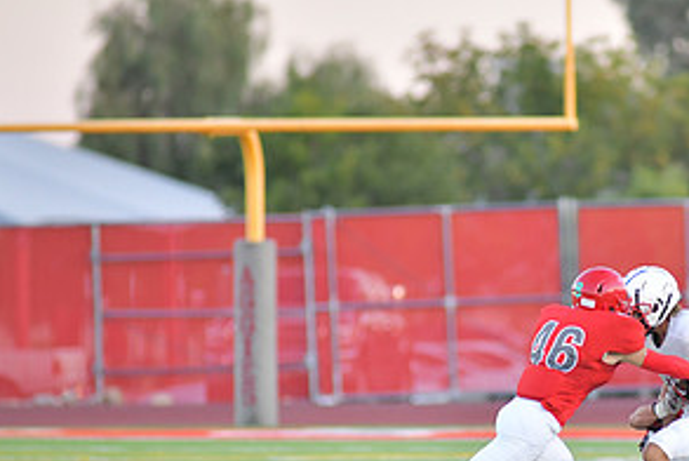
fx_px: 11360
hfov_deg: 3.5
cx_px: 602
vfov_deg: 2.3
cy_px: 378
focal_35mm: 593
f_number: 3.5
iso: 2200
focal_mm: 300
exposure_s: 1/1250
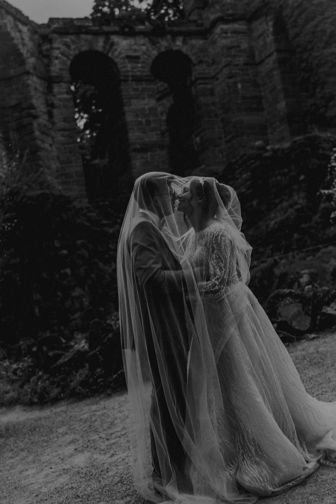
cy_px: 252
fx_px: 490
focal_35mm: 35
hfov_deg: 37.9
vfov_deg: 54.4
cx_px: 168
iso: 640
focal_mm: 35
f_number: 2.2
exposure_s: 1/160
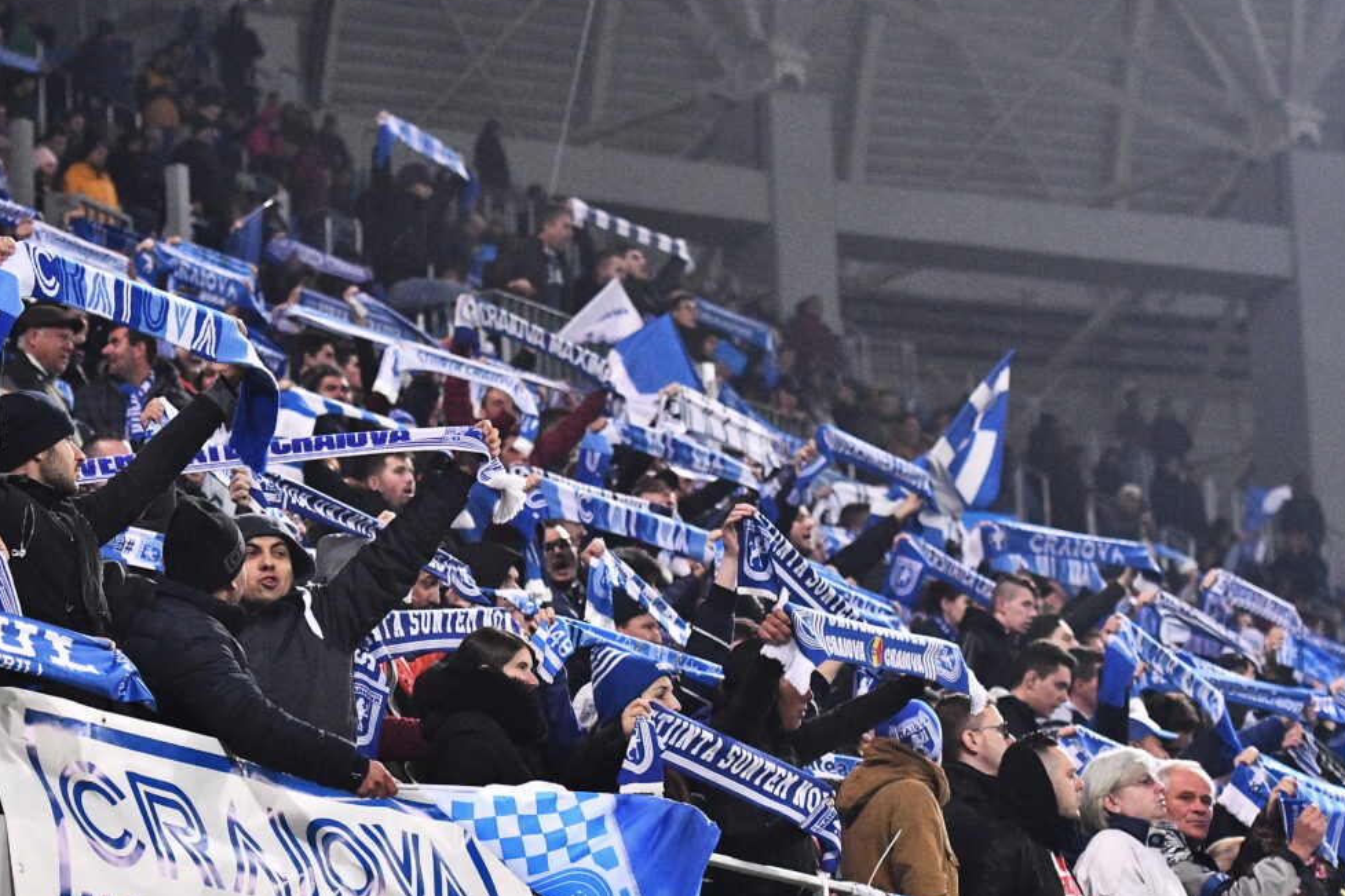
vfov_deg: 8.0
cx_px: 476
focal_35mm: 172
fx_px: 6425
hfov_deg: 11.9
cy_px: 423
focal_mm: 80
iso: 2000
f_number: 3.5
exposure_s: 1/1600
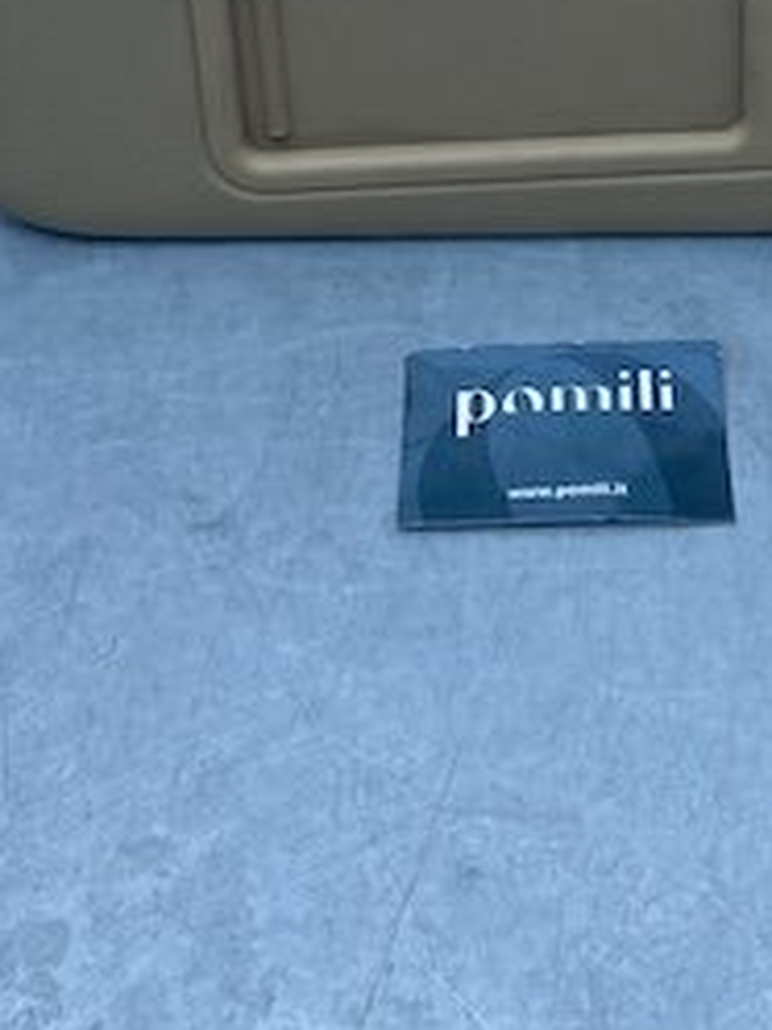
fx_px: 1992
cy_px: -62
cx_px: 623
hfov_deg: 21.6
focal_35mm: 67
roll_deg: -2.2
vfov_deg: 26.9
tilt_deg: -39.8
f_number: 1.8
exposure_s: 1/990
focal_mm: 4.25
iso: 32
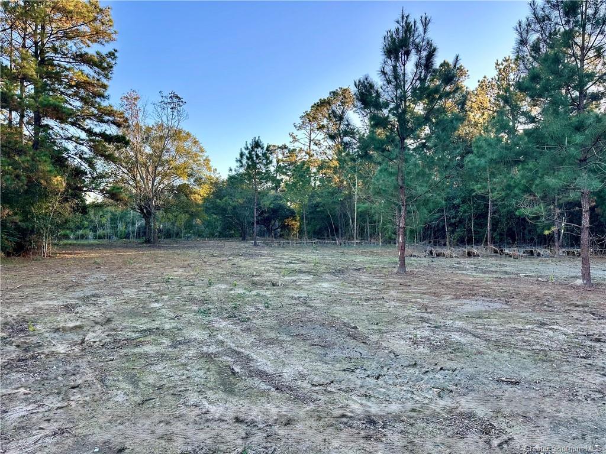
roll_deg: +0.6
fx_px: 420
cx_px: 303
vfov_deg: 56.8
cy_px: 227
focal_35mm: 24
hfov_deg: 71.6
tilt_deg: -0.5
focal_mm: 6.86
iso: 80
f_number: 1.78
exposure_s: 1/441
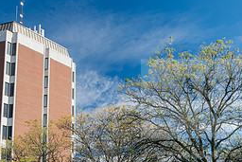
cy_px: 174
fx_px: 289
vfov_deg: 28.6
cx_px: 112
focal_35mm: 43
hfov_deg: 45.4
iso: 500
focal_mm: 19
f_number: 7.1
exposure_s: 1/320
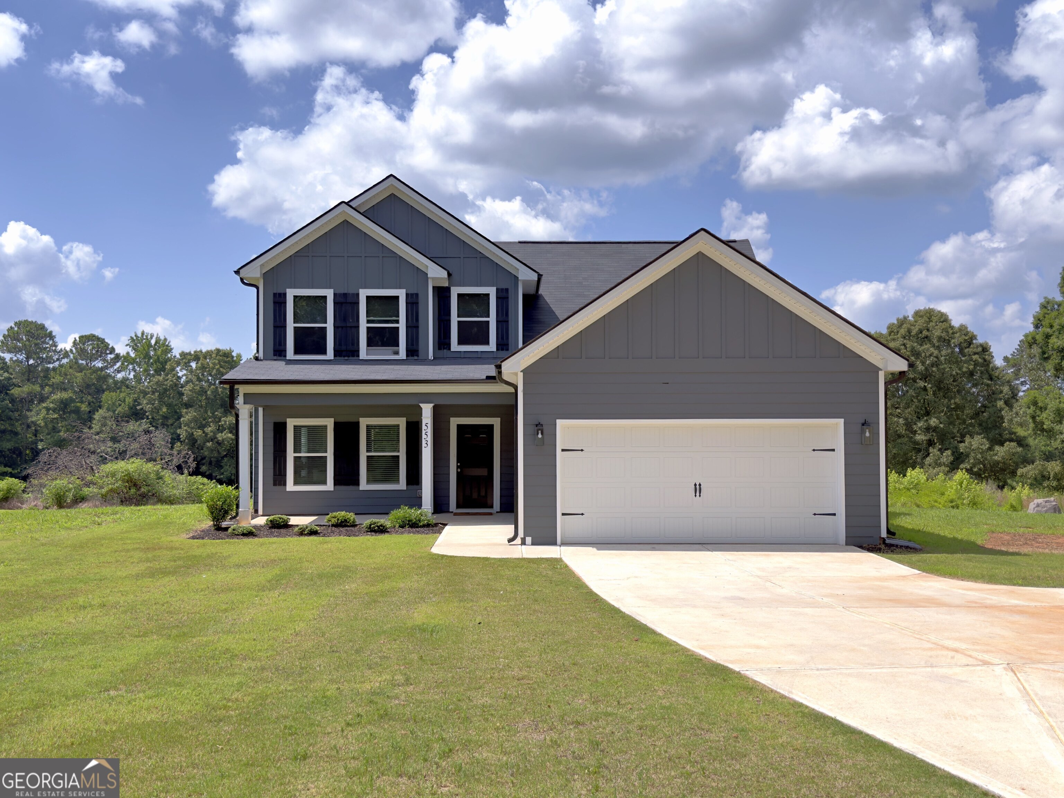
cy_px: 399
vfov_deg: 40.7
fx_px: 1076
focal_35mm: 35
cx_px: 532
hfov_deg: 52.6
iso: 80
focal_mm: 6.76
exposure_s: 1/3610
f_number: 1.78
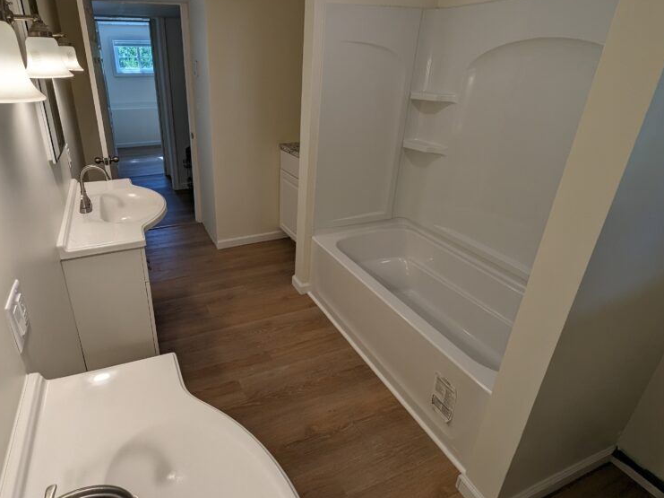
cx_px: 262
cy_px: 220
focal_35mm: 18
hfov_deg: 86.5
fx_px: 345
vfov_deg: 71.3
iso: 56
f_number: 2.2
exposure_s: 1/264
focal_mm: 1.95
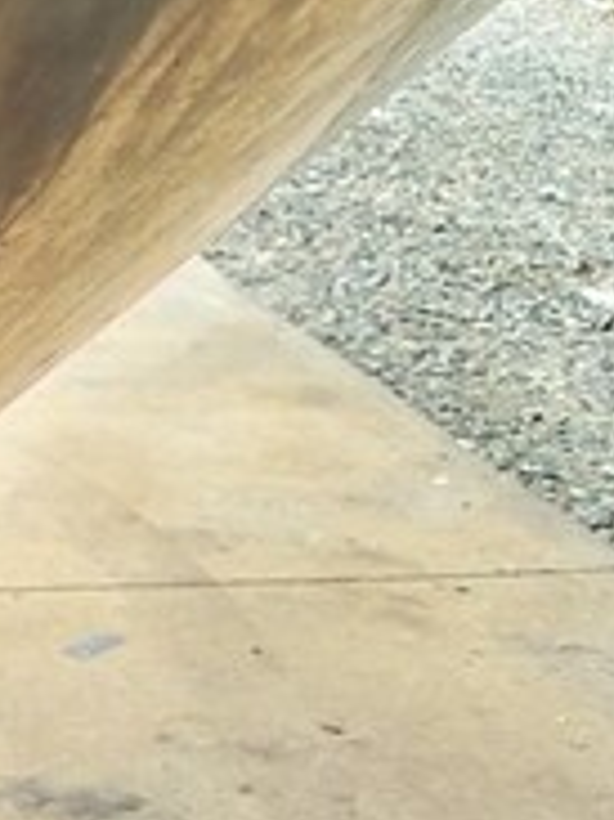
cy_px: 753
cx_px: -376
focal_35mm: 84
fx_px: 1989
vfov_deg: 22.7
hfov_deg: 15.8
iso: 50
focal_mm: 5.23
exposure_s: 1/1243
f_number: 1.8
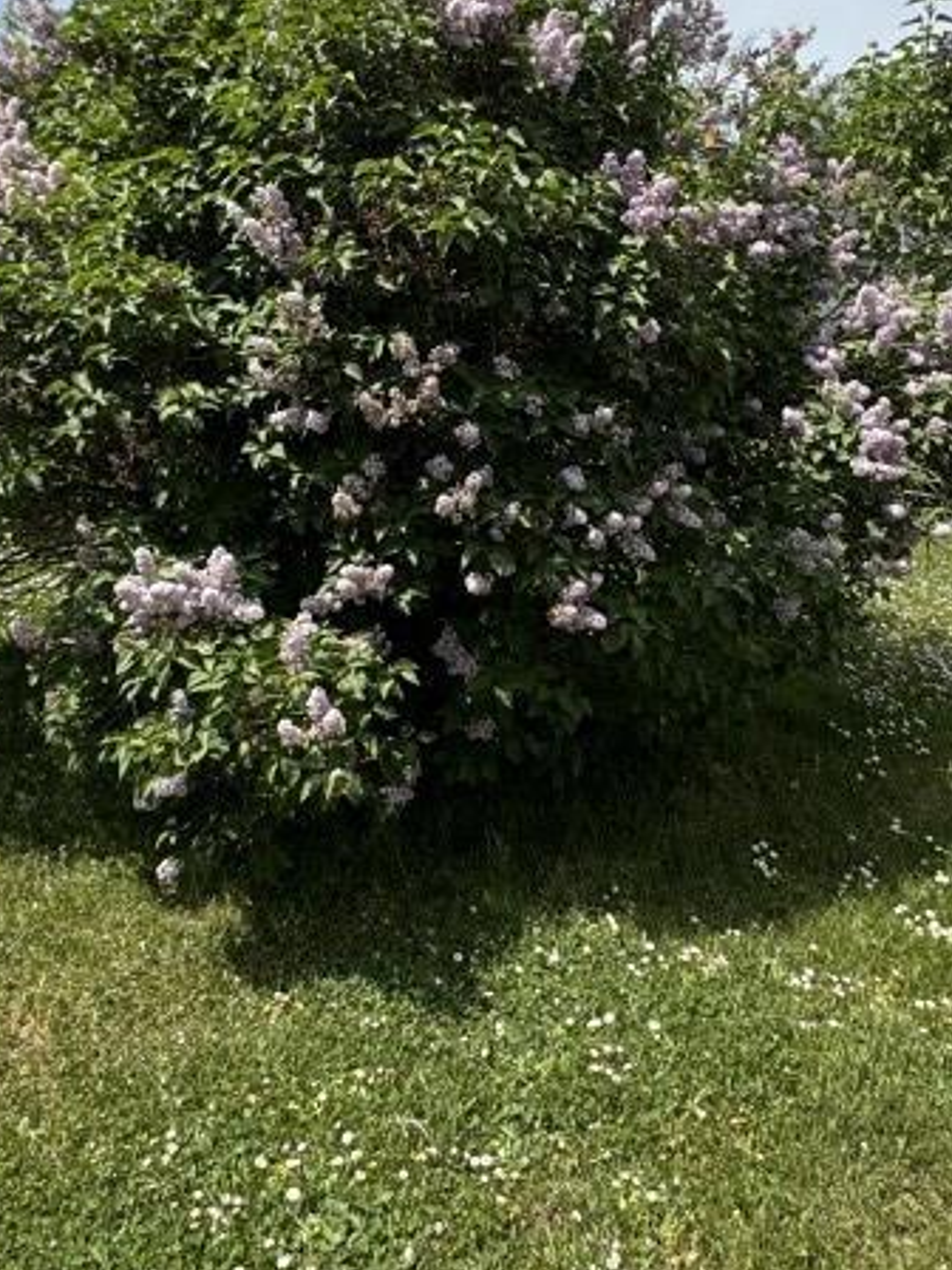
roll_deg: -0.2
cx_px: 502
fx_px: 1173
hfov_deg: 44.1
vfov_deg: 55.8
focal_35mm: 32
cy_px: 437
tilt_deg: +0.2
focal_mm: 2.22
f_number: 2.2
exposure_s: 1/1880
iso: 50
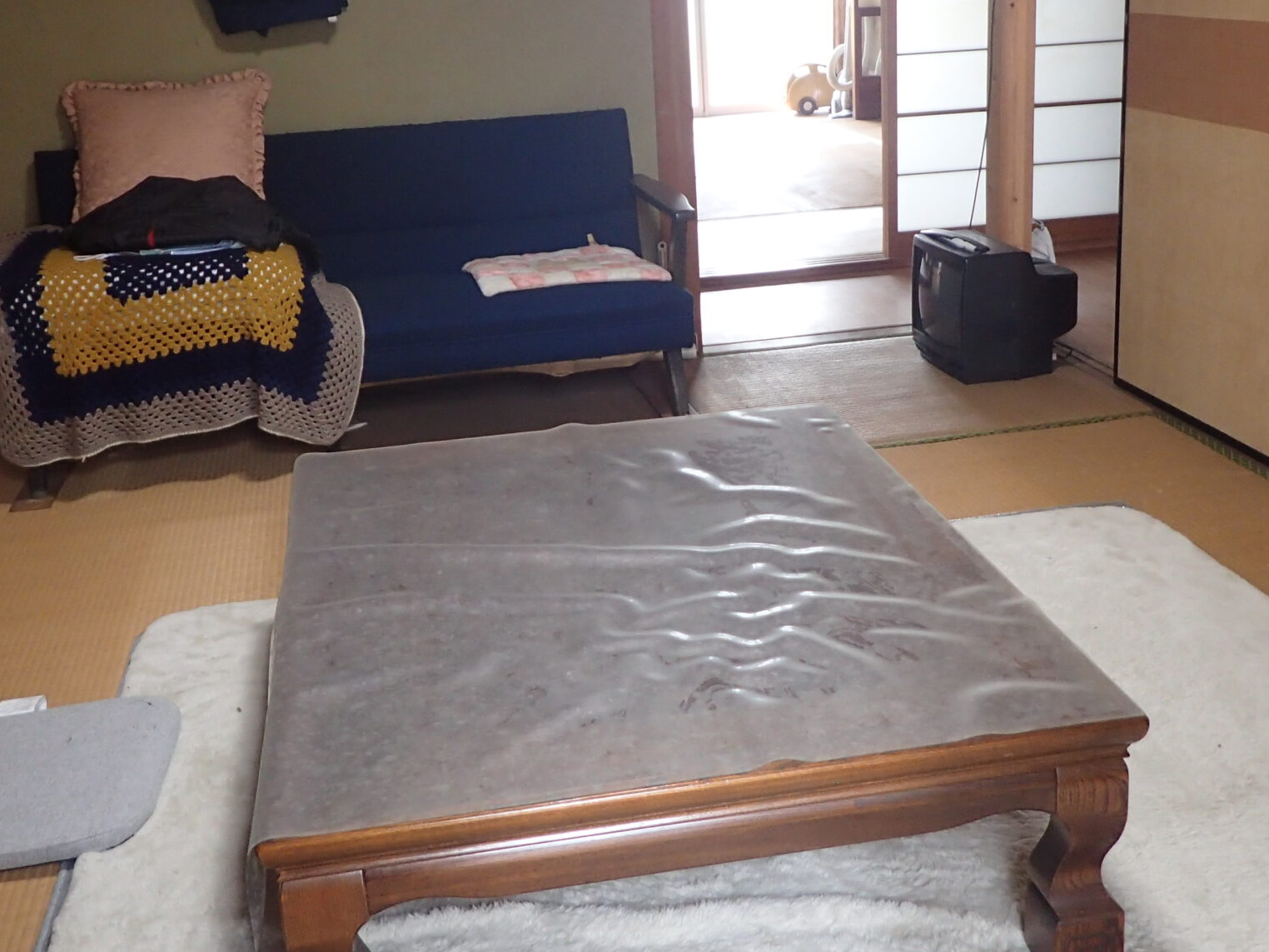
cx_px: 660
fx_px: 1540
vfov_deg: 34.3
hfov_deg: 44.8
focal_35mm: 42
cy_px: 396
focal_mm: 4.5
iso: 250
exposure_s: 1/30
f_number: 2
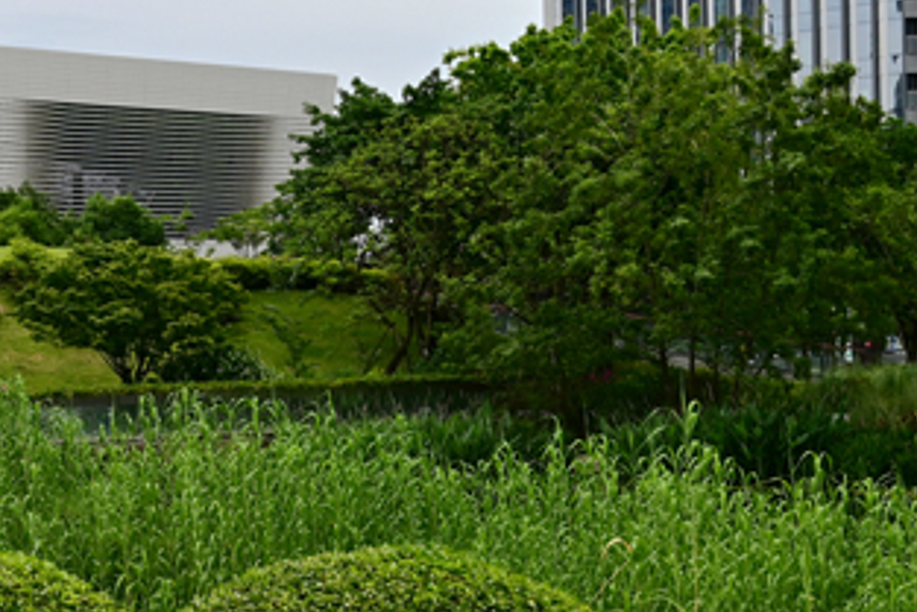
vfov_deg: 14.9
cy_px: 357
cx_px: 173
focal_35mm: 92
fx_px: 2344
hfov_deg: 21.8
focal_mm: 24
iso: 100
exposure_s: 1/100
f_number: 8
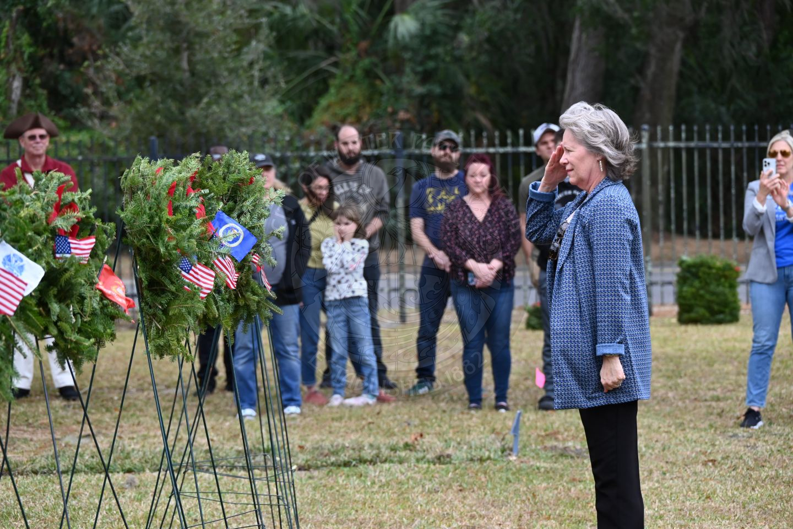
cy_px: 264
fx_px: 3304
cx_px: 396
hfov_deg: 13.7
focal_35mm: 150
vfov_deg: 9.1
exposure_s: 1/250
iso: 500
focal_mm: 150
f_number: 7.1
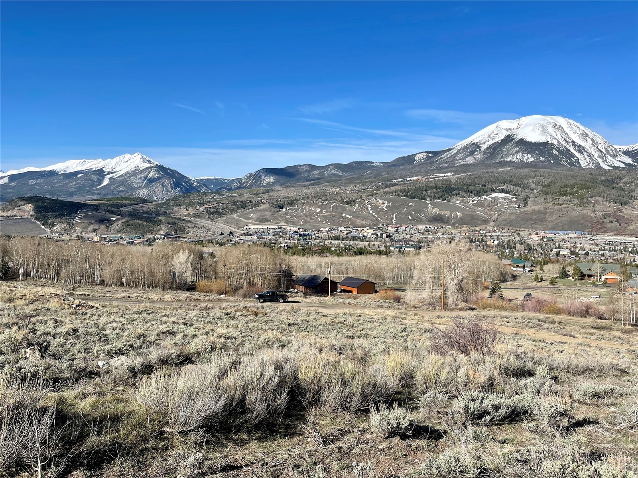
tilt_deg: -4.5
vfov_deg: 53.1
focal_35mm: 26
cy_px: 239
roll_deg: +0.9
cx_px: 319
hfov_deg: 67.3
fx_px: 479
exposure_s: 1/4202
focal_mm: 5.1
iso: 32
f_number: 1.6
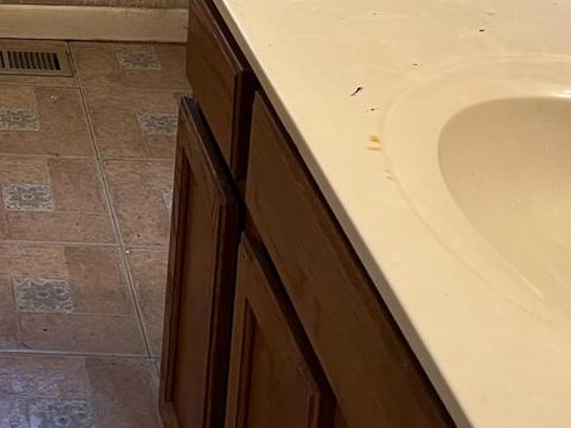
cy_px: -214
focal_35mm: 82
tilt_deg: -14.0
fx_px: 1352
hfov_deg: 21.9
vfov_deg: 16.4
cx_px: -127
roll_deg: +0.5
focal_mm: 5.1
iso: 100
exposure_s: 1/60
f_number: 1.6
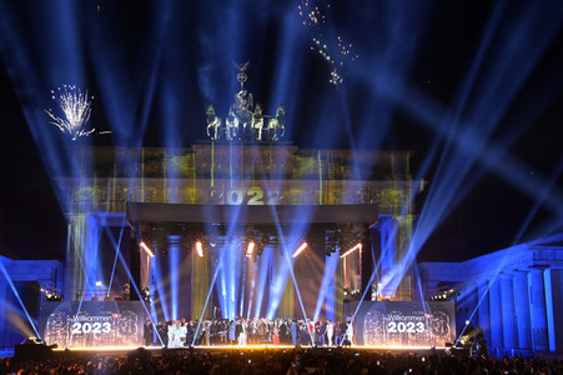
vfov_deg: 24.6
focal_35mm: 55
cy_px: 188
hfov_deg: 36.3
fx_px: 859
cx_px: 282
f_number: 5.6
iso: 12800
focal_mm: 55
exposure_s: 1/250
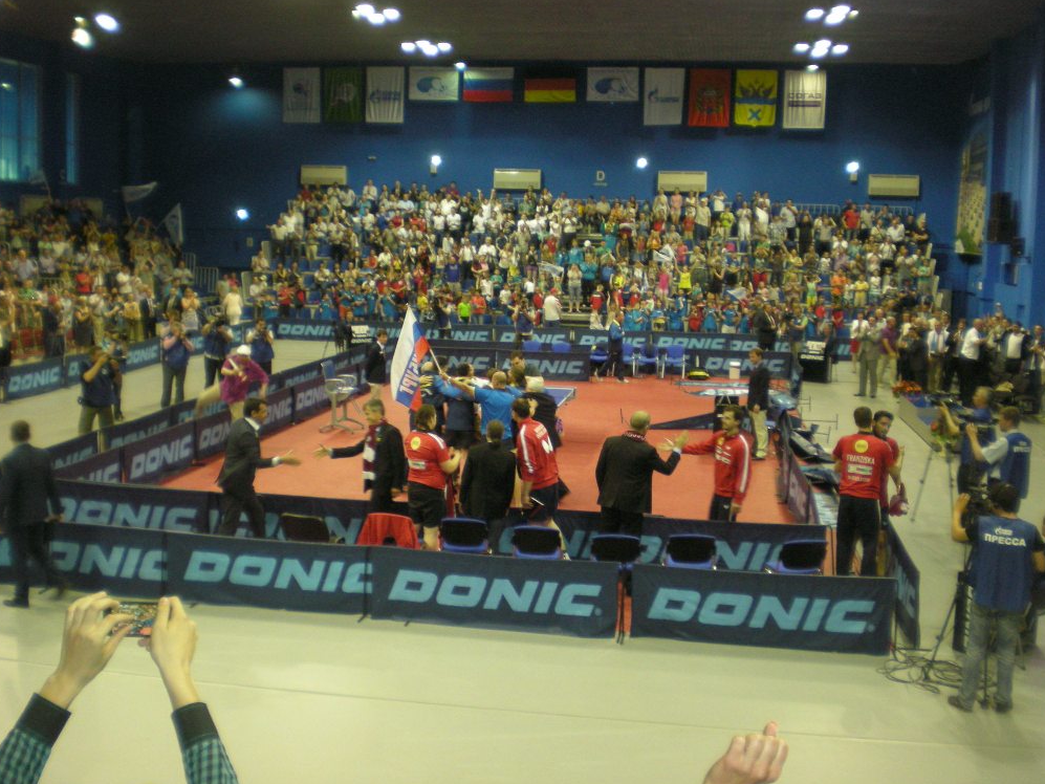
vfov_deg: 36.8
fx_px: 1177
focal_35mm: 39
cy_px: 392
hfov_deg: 47.9
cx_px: 520
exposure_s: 1/30
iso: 247
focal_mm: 6.3
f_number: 3.1
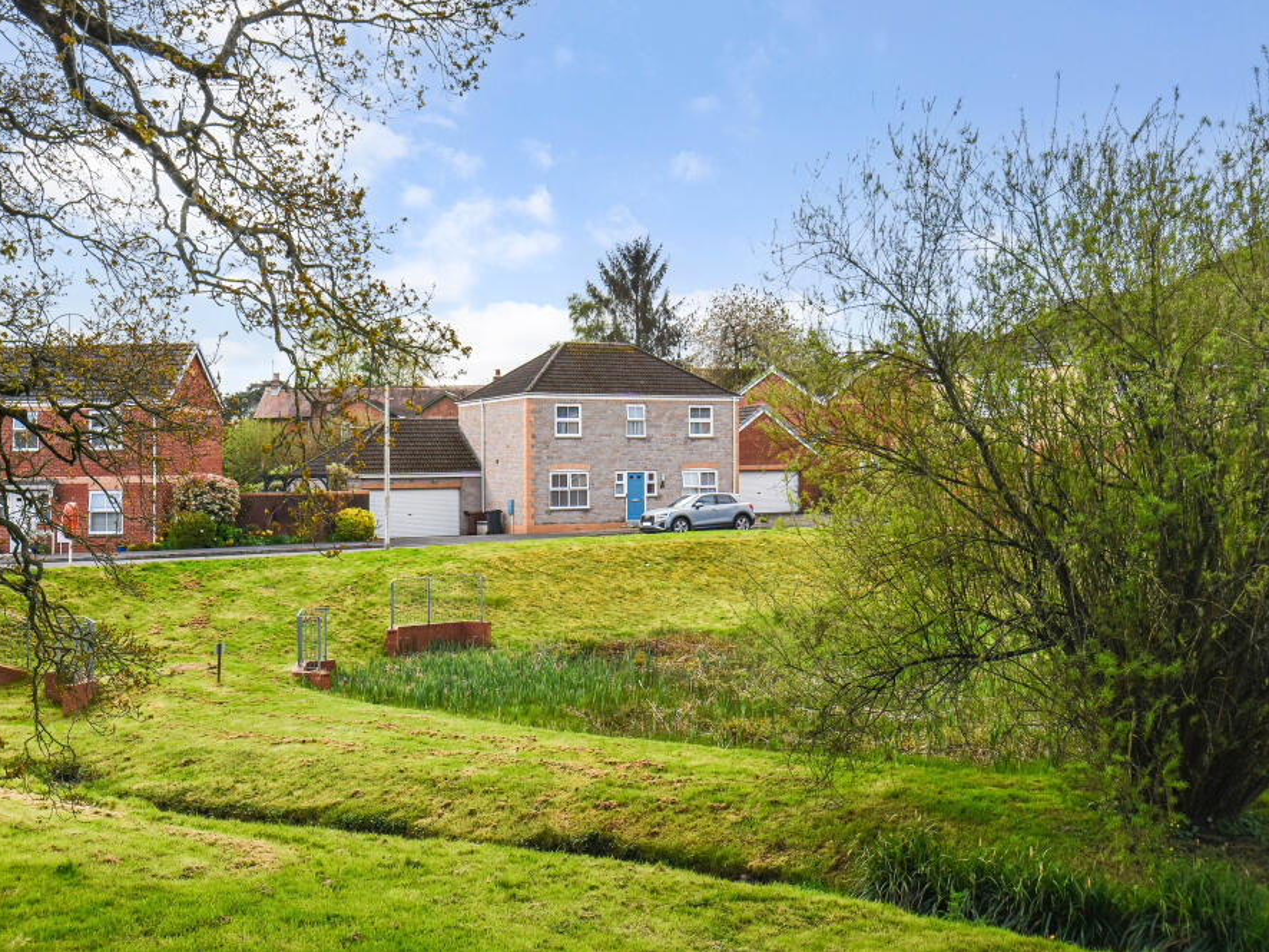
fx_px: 1467
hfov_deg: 46.6
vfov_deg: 36.0
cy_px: 465
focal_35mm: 40
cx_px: 537
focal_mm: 24
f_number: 8
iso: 200
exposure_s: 1/250
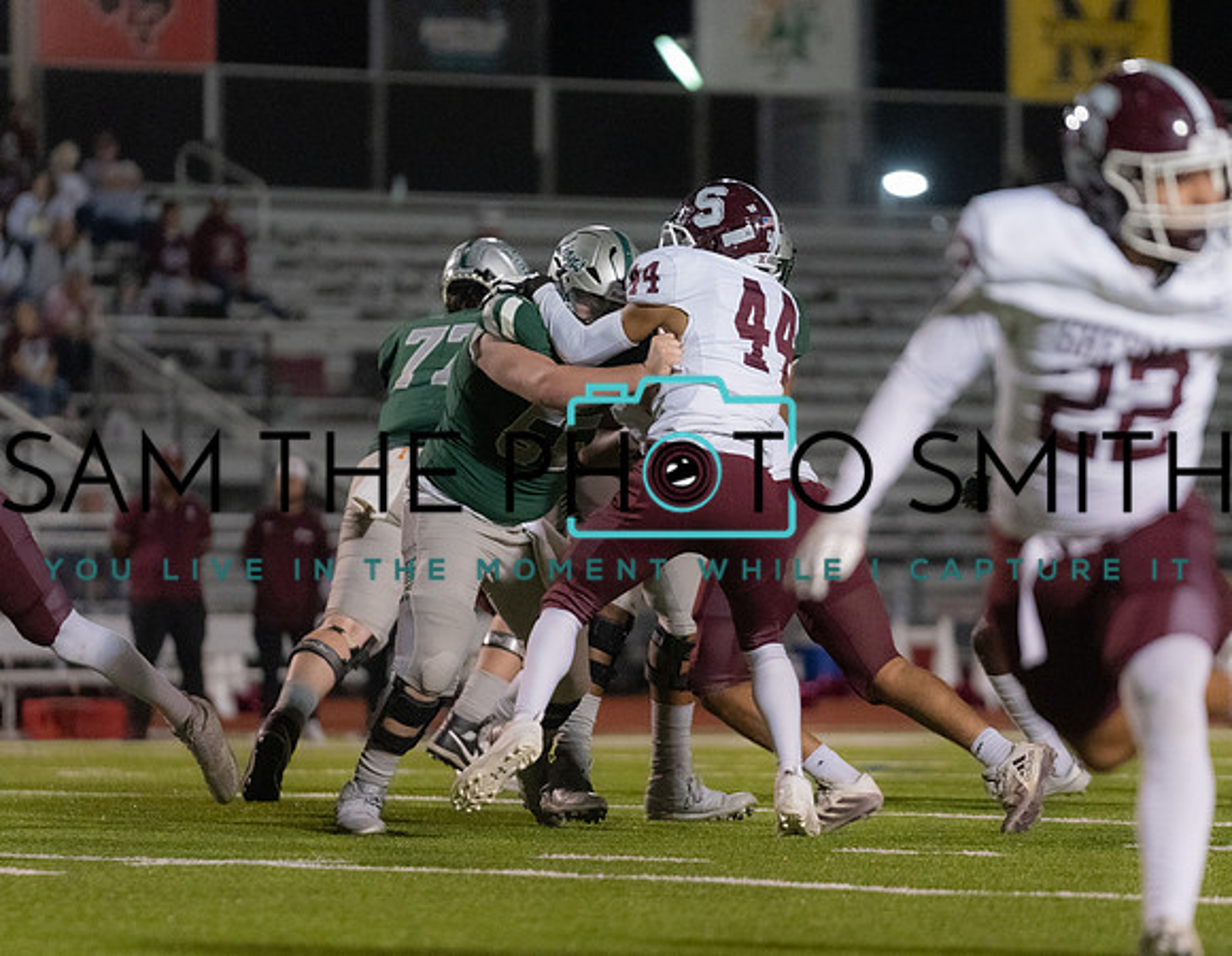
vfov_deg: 4.9
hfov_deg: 6.3
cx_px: 661
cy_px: 538
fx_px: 11178
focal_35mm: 310
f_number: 2.8
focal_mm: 200
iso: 6400
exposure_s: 1/1250
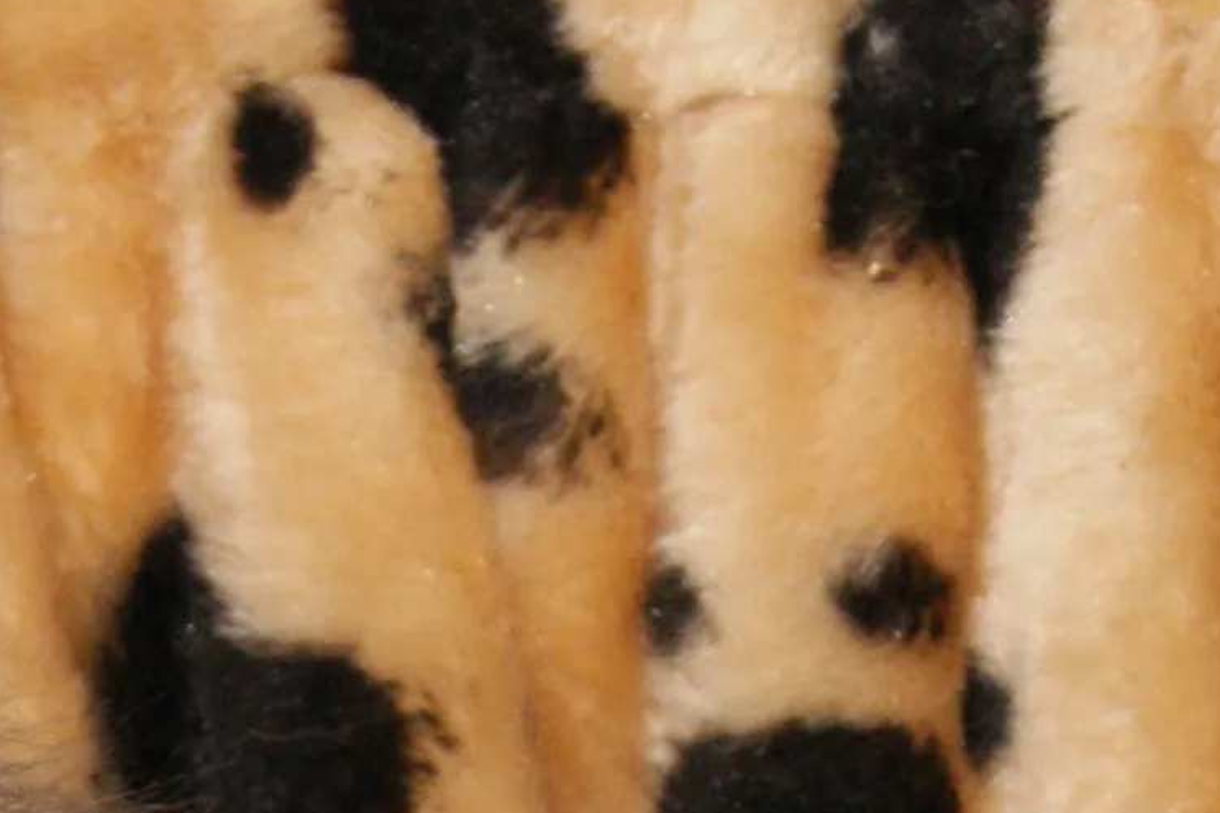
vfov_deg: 5.0
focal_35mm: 274
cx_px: 207
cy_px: 1480
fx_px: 9271
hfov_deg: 7.5
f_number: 5.6
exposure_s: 1/60
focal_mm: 35
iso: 400
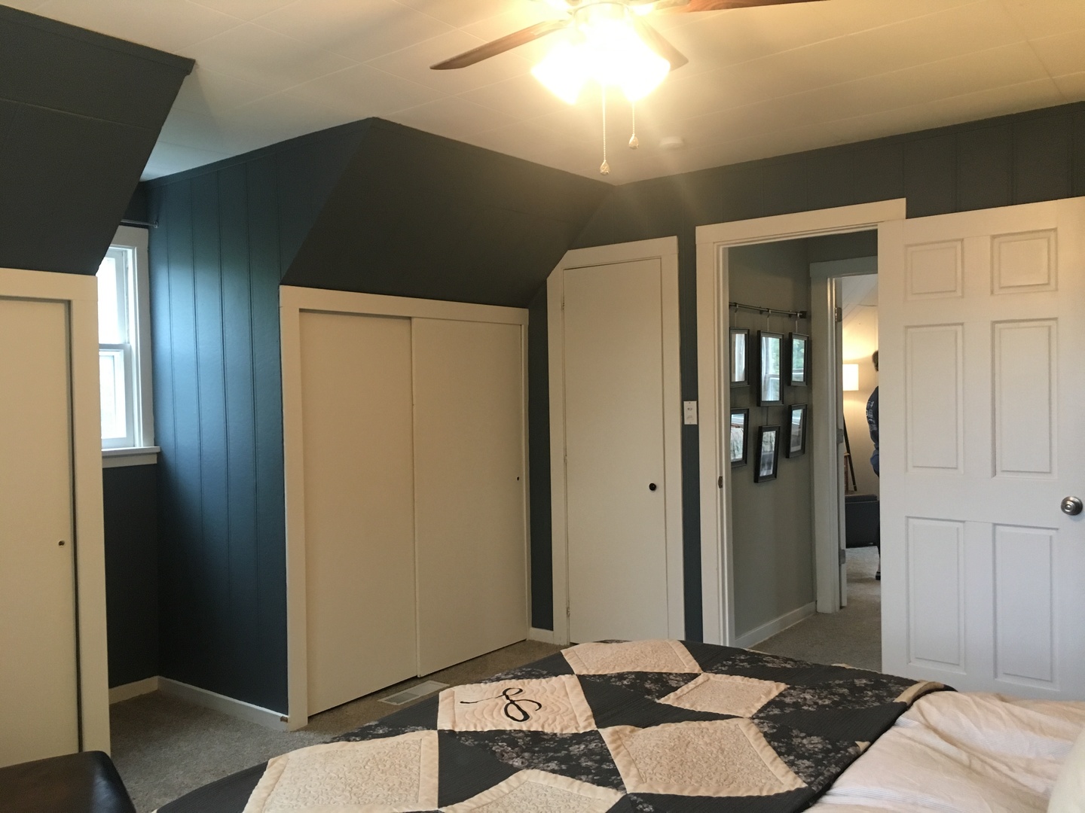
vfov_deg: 48.2
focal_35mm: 29
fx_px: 909
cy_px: 406
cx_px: 542
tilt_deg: -0.5
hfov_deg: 61.7
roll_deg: +1.8
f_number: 2.2
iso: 160
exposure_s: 1/30
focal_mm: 4.15
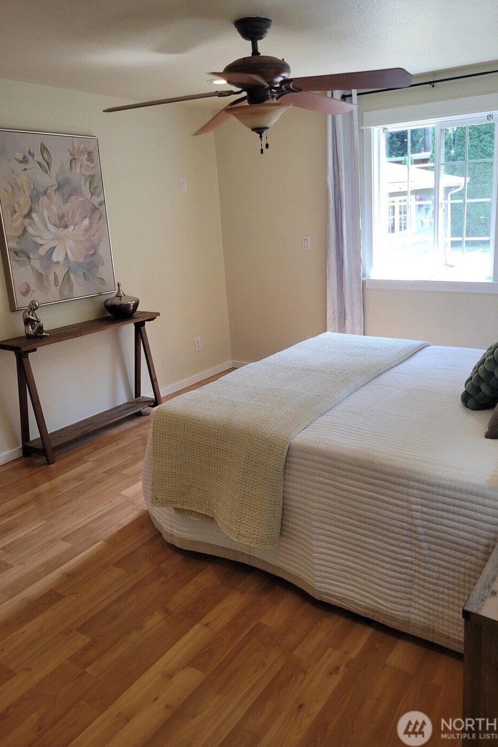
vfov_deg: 65.5
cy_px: 367
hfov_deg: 46.3
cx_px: 271
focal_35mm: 28
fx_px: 581
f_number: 1.8
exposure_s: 1/120
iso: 80
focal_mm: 5.4
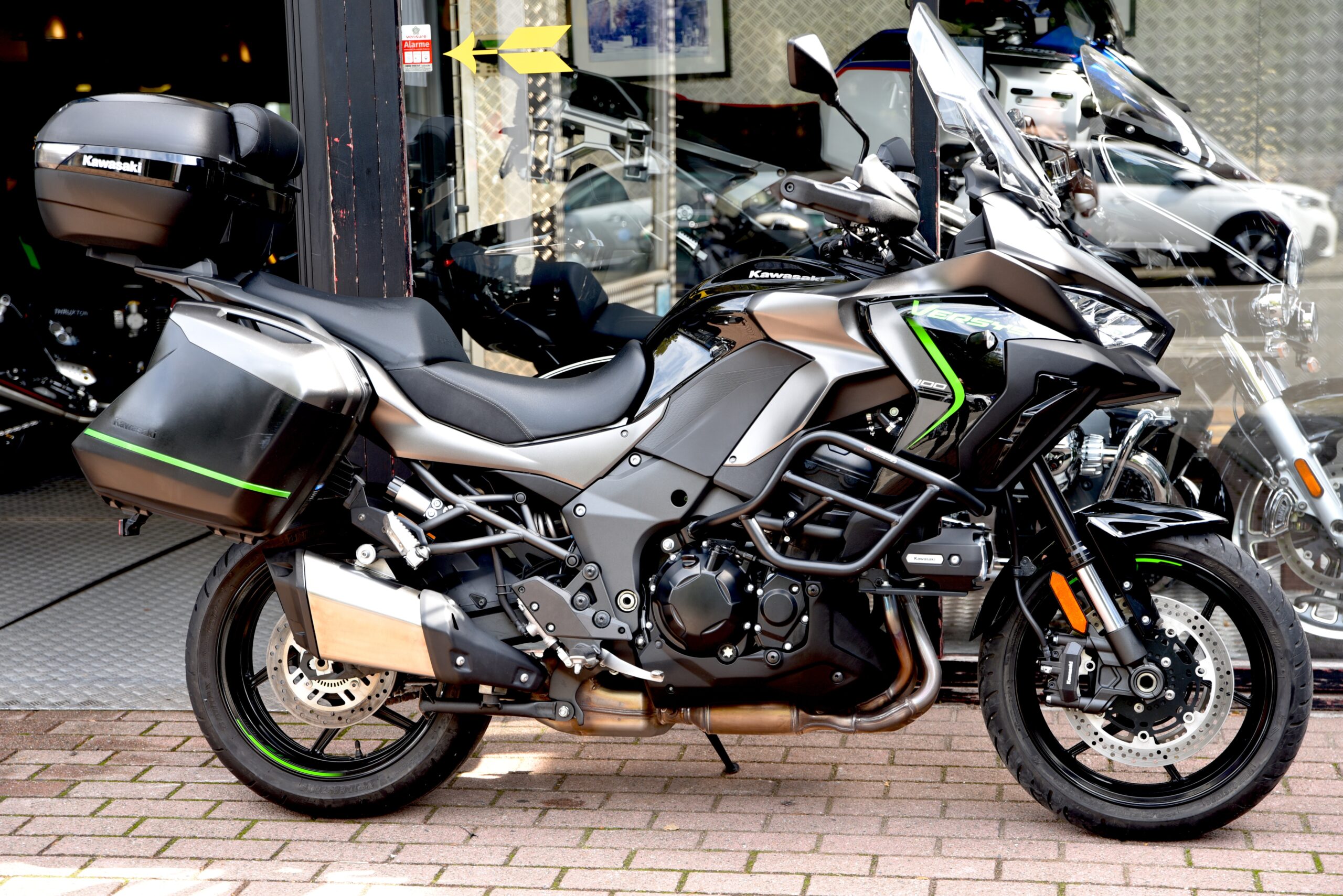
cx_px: 672
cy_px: 448
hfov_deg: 32.4
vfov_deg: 21.9
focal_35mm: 62
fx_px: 2314
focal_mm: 62
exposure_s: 1/60
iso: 100
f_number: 3.5
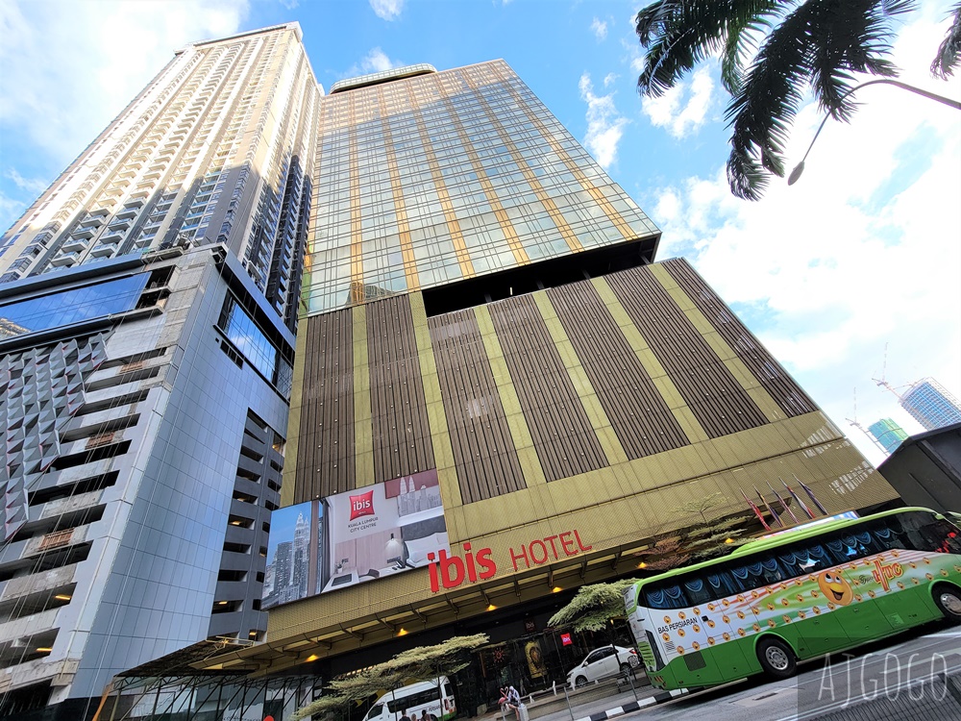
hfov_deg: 106.2
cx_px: 480
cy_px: 360
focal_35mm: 13
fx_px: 361
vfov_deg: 89.9
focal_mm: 2.2
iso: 50
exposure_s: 1/235
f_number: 2.2
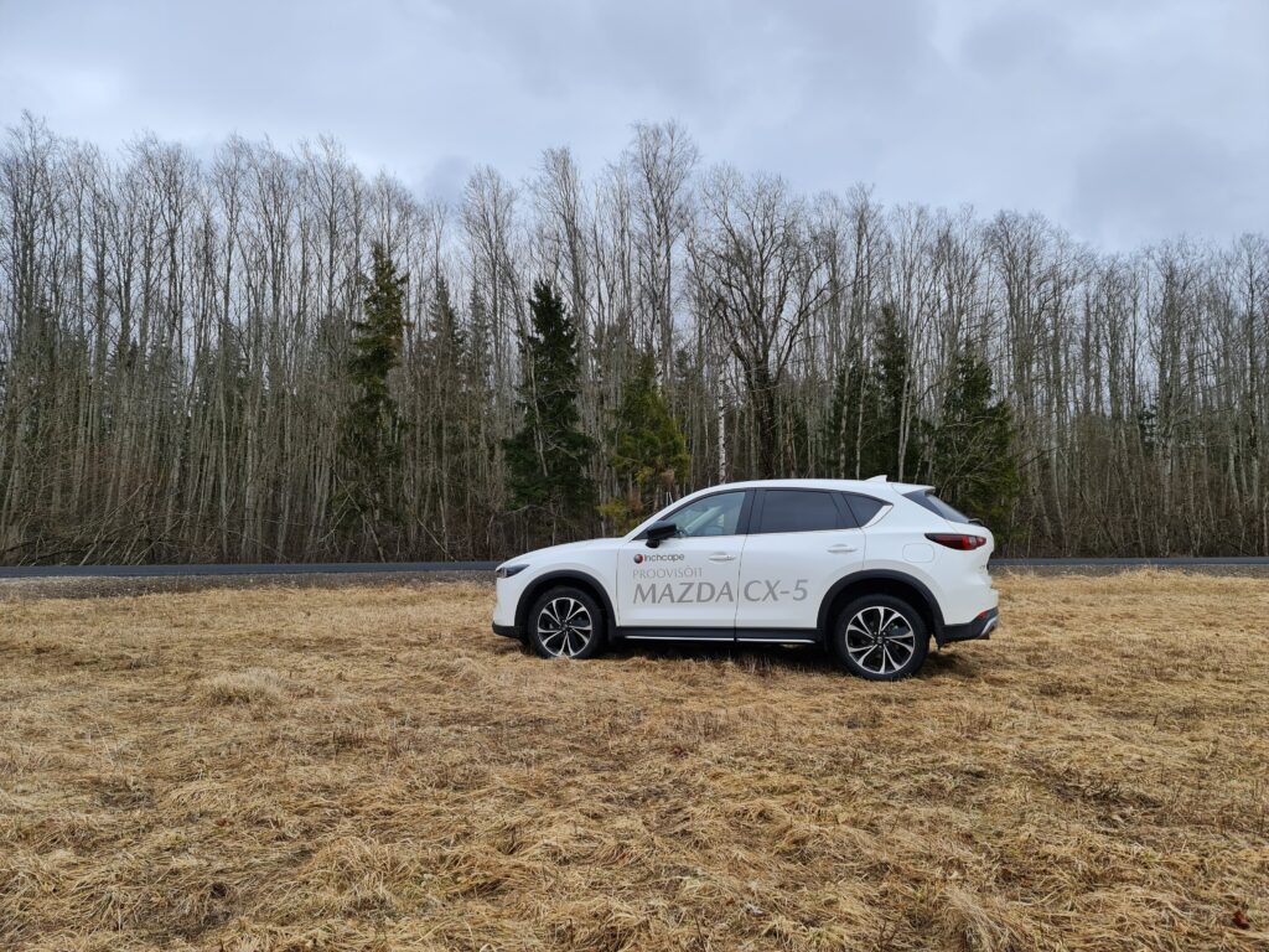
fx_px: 916
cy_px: 476
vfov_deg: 54.9
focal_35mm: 25
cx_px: 634
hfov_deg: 69.4
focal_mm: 7
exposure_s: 1/265
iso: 50
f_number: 1.8
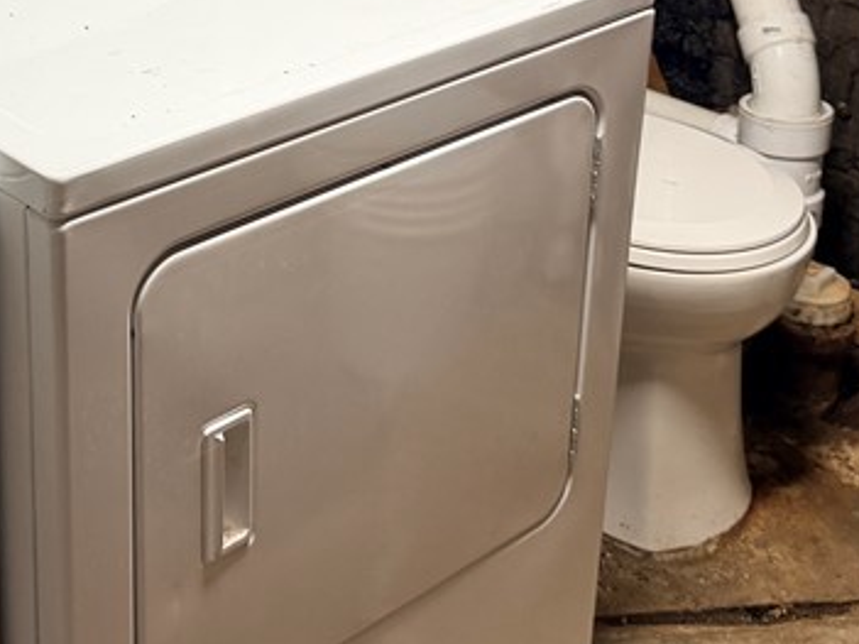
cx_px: 108
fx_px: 1736
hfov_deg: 26.9
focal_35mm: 70
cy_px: 0
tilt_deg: -16.6
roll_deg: +2.5
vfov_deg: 20.3
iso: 160
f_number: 1.78
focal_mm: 6.76
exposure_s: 1/60
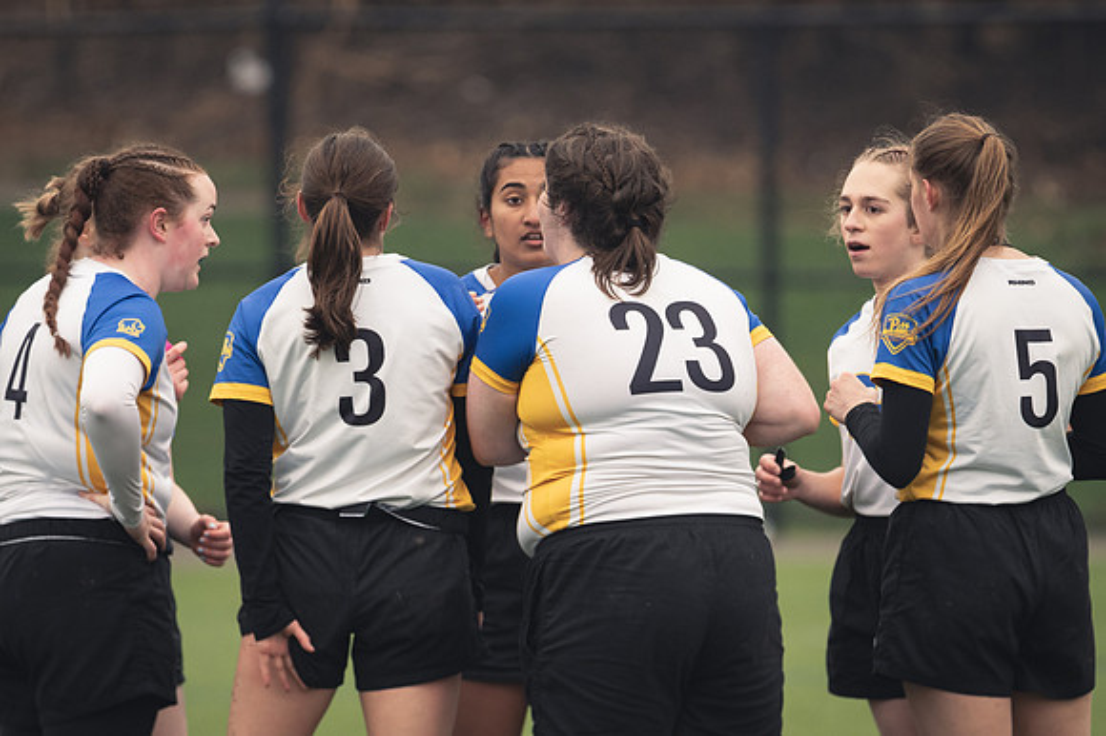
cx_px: 553
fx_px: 23028
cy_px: 368
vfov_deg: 1.8
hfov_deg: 2.8
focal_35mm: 750
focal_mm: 500
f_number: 6.3
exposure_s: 1/800
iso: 1100
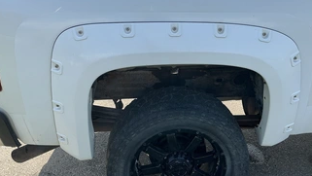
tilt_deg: -25.2
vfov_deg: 31.2
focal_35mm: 38
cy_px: 93
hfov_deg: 52.7
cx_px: 169
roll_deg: +0.7
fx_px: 315
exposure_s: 1/855
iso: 25
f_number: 1.8
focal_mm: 3
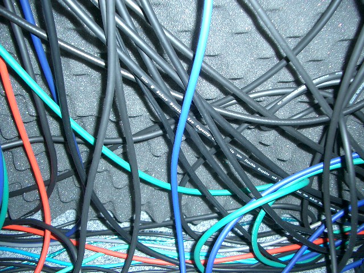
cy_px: 136
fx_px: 368
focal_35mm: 35
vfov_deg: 40.7
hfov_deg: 52.6
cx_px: 182
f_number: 2.6
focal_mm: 5.8
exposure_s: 1/40
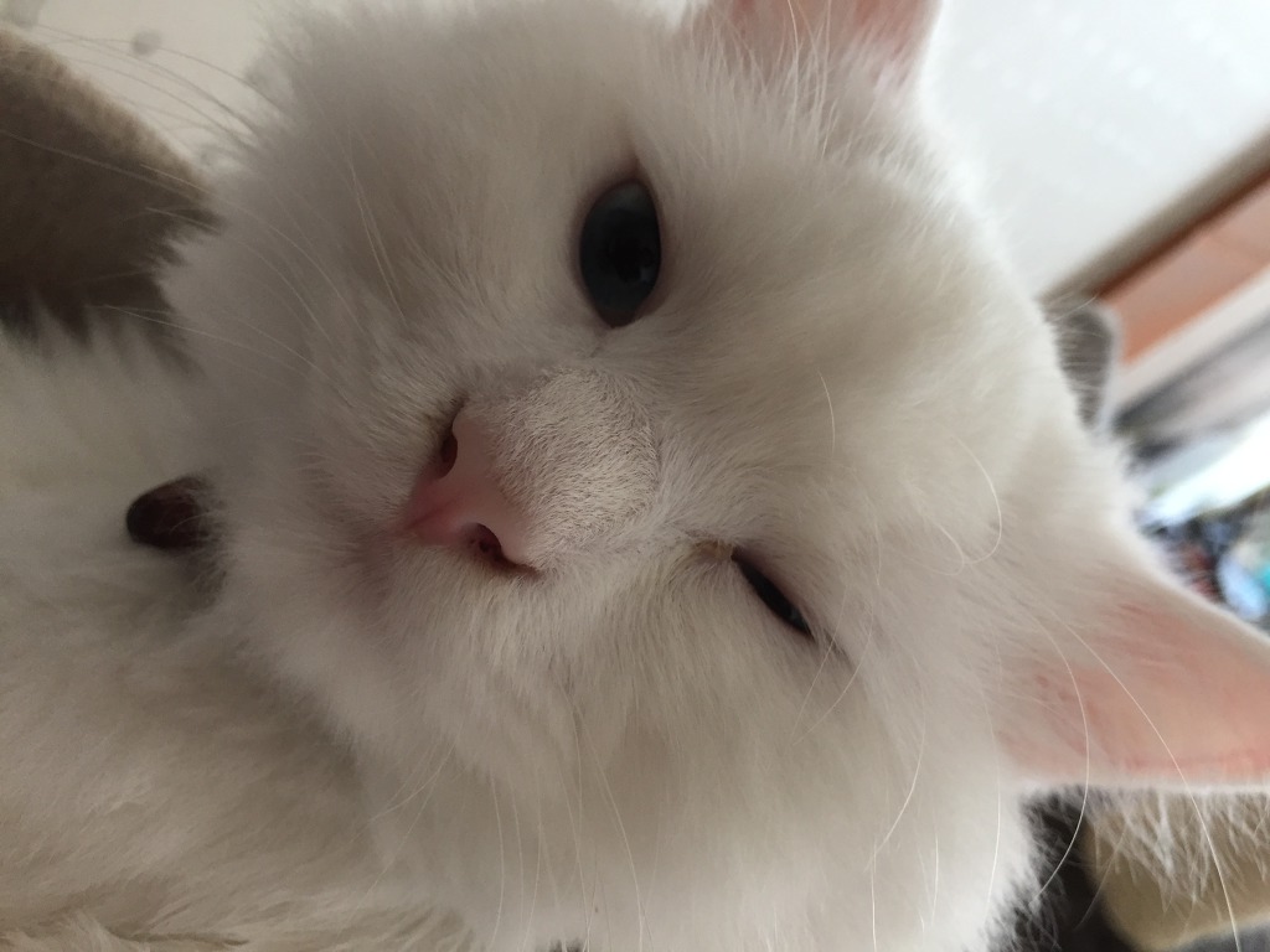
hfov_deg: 61.7
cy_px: 476
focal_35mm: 29
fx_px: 1064
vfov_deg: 48.2
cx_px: 635
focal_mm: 4.15
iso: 100
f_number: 2.2
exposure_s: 1/30
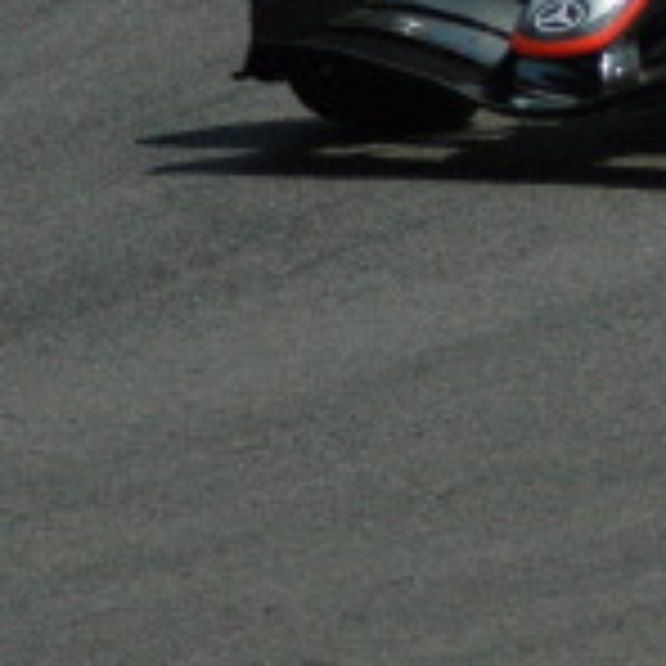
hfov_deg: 1.1
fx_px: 36068
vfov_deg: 1.1
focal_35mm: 1657
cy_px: -70
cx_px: 954
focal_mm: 300
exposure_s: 1/2500
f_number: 8
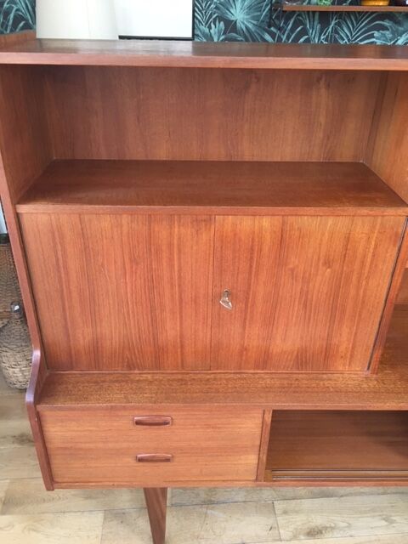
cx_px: 204
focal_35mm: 29
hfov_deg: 48.2
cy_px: 272
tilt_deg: -29.7
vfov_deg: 61.7
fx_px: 456
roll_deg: -0.1
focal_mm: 4.15
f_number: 2.2
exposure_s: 1/33
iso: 160
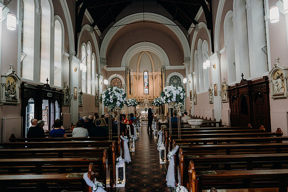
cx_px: 144
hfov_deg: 73.7
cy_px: 96
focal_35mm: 24
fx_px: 192
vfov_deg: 53.2
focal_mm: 24
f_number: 3.5
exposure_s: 1/200
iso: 3200
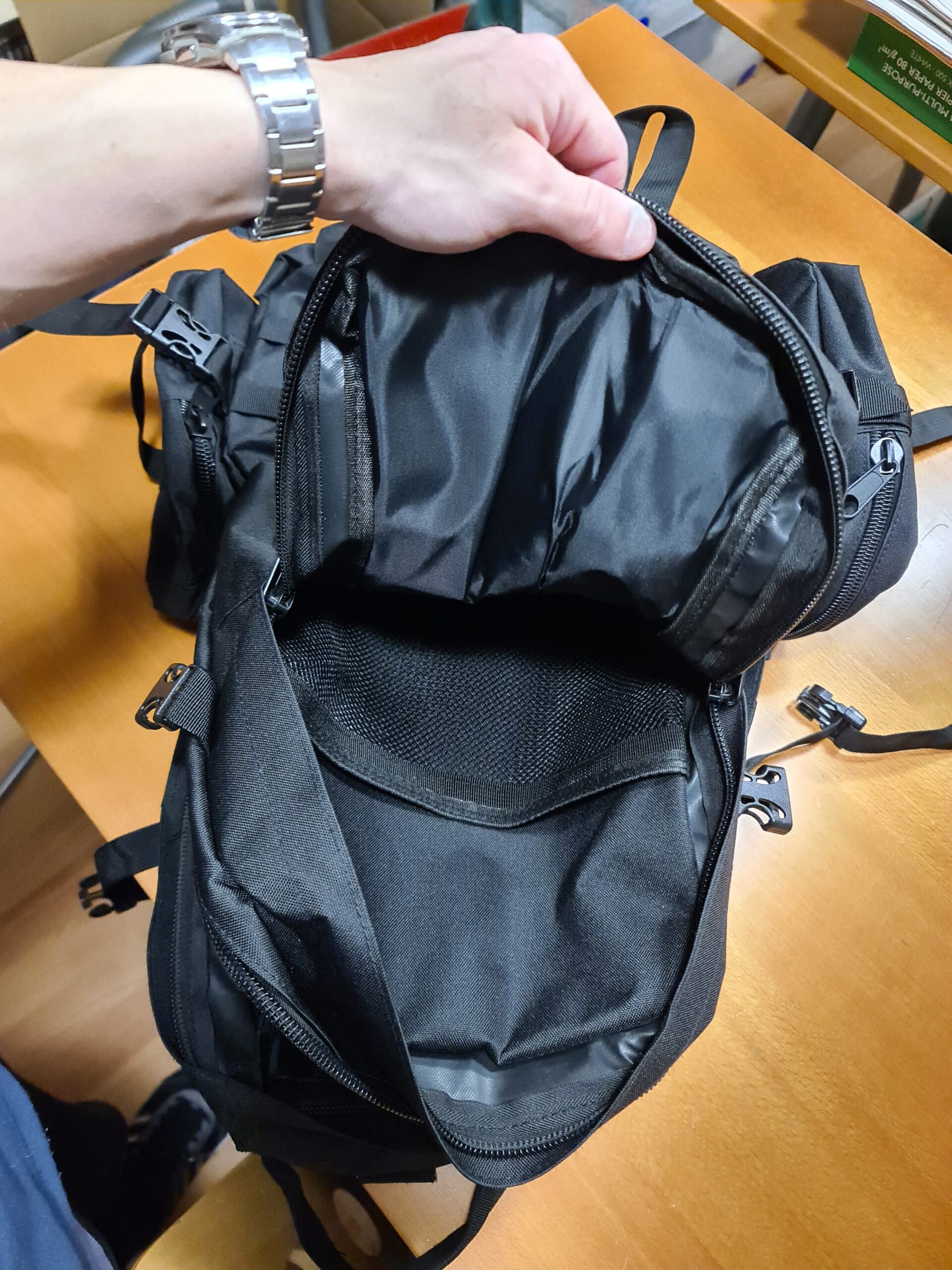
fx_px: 917
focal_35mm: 25
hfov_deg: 54.9
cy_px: 635
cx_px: 476
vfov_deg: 69.4
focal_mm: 7
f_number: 1.8
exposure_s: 1/100
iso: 1250
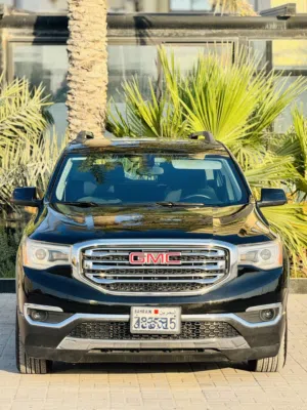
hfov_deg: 12.3
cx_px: 154
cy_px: 205
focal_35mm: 120
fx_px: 1419
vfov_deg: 16.4
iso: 50
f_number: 2.8
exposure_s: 1/428
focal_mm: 15.66
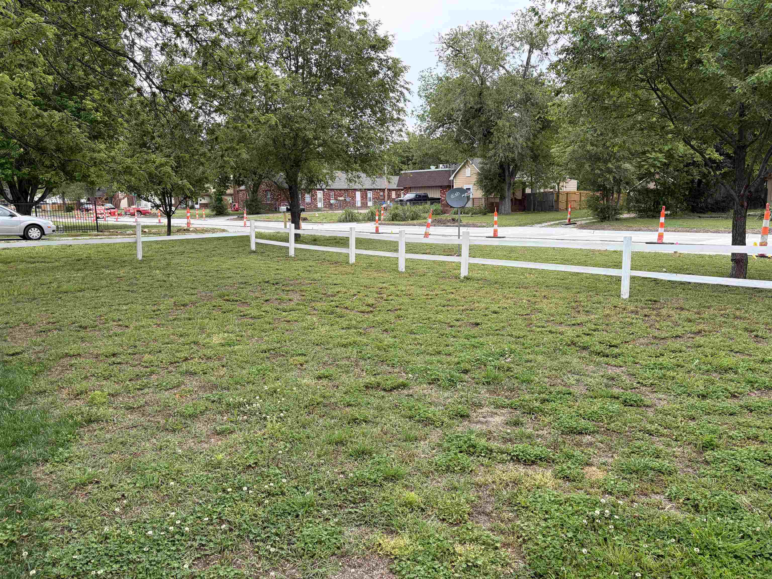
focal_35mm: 26
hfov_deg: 67.3
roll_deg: +1.0
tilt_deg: -8.2
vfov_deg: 53.1
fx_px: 580
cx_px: 386
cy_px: 290
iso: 64
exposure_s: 1/973
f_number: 1.6
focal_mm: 5.96
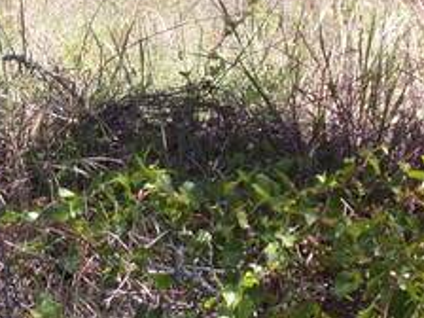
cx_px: -26
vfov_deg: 9.6
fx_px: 1886
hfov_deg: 12.6
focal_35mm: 154
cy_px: 30
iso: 80
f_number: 4.3
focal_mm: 9.8
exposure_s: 1/200
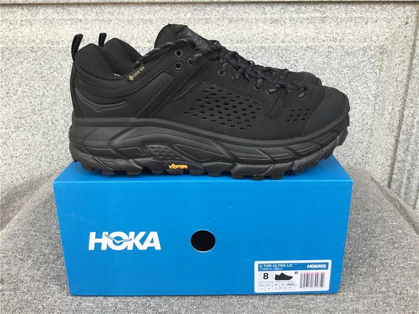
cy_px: 157
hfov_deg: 58.4
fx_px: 375
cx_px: 210
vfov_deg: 45.4
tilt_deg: -21.9
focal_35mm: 31
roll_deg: +0.9
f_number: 2.4
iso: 40
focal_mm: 3.3
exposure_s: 1/100
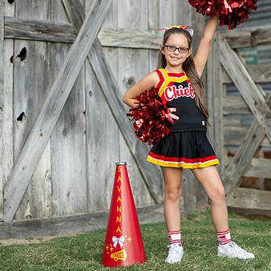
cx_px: 178
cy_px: 111
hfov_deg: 19.9
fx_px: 771
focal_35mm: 87
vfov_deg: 19.9
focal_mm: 50
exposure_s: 1/1600
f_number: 1.2
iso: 125
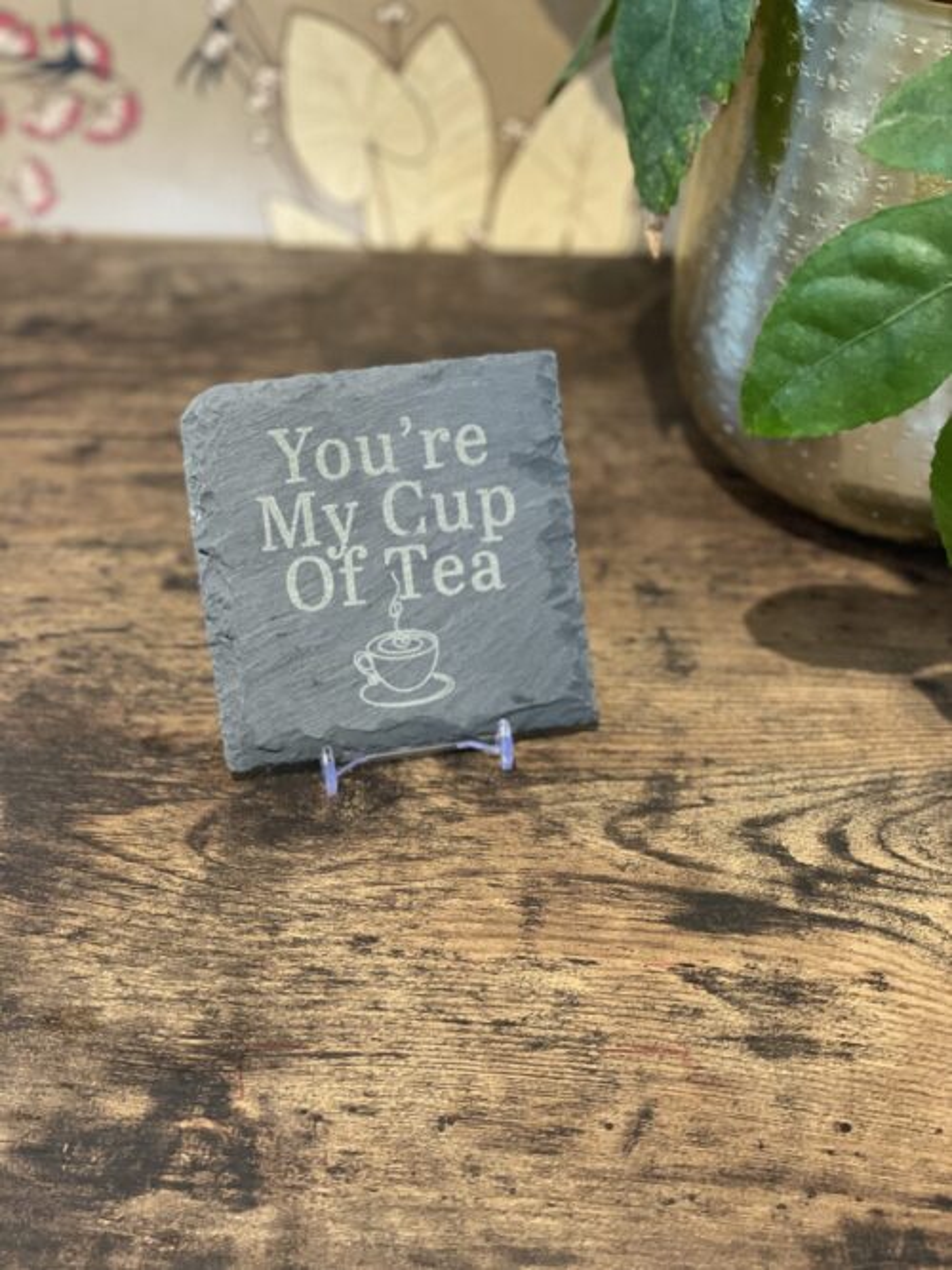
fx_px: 1907
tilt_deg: -40.6
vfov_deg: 36.8
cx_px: 476
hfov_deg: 28.0
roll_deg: +0.8
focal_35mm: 52
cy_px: 635
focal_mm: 6
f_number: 2
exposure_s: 1/33
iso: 320
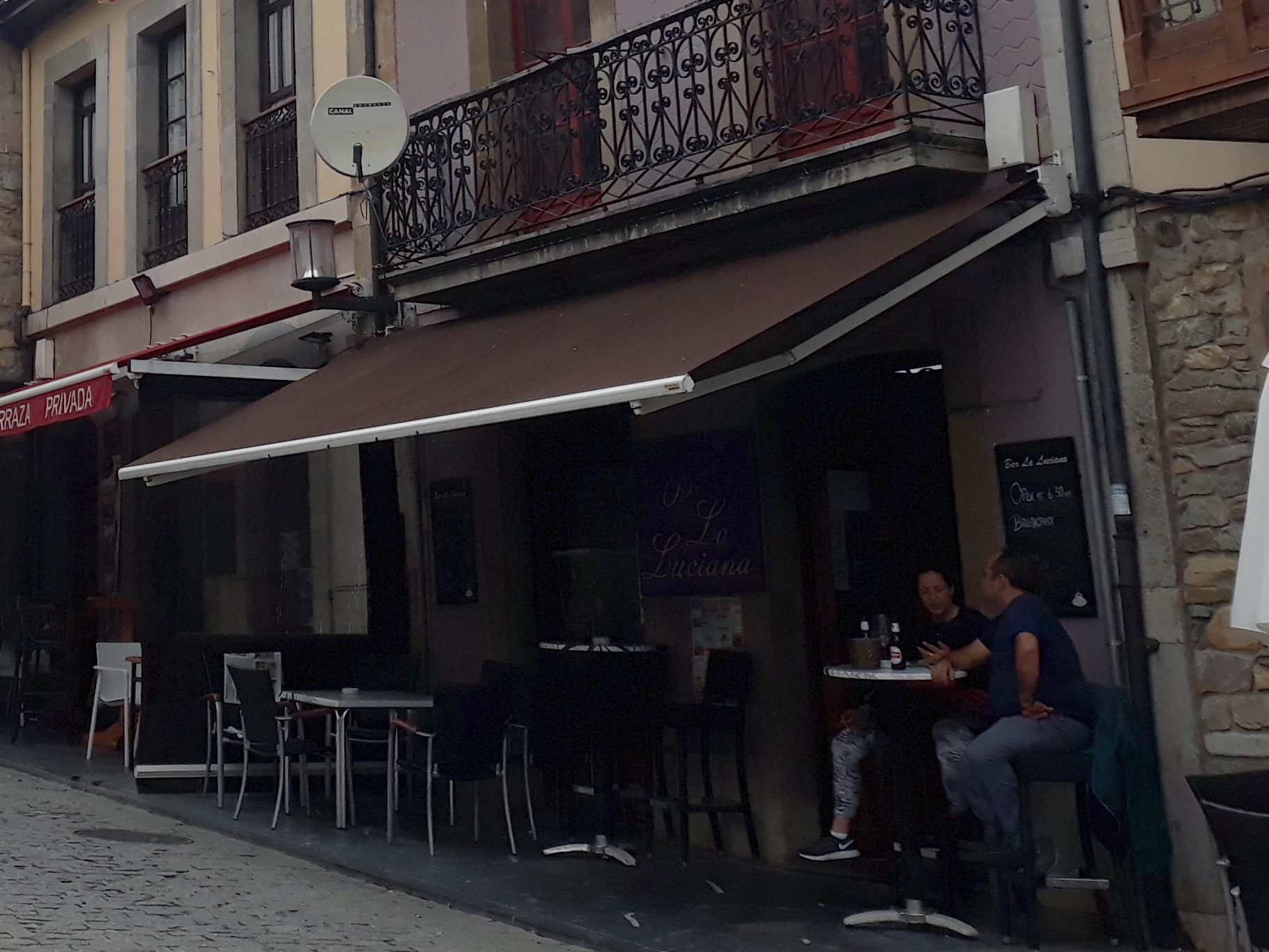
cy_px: -78
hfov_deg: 29.3
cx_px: -38
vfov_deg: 22.7
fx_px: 2236
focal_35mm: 61
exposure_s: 1/1164
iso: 40
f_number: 1.7
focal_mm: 3.71
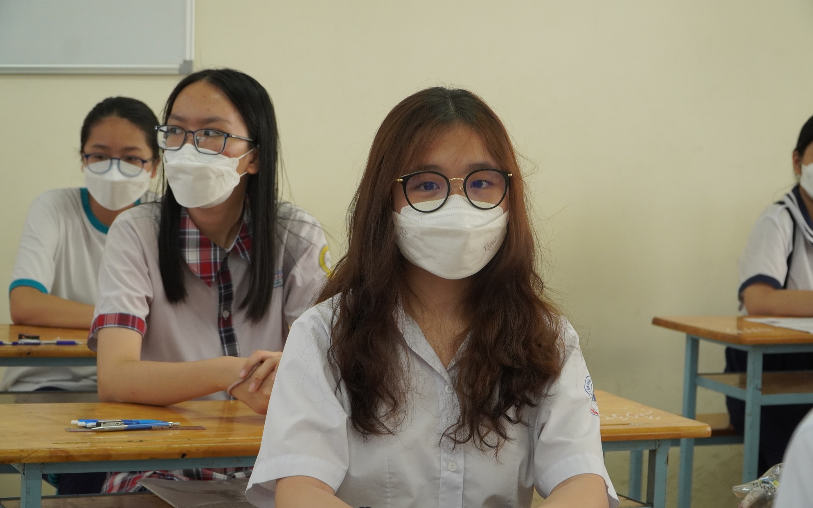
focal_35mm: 80
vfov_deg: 16.3
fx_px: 1773
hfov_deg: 25.8
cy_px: 263
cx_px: 407
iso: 1000
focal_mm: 52
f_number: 5.6
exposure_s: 1/160
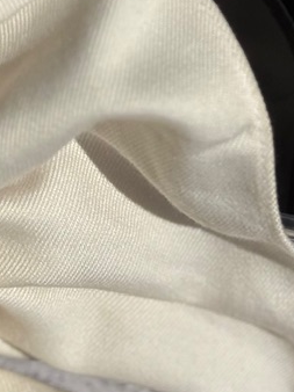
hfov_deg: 8.0
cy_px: -184
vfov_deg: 10.5
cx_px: 451
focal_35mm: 182
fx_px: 2064
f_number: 1.78
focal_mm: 6.76
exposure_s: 1/11364
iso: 64
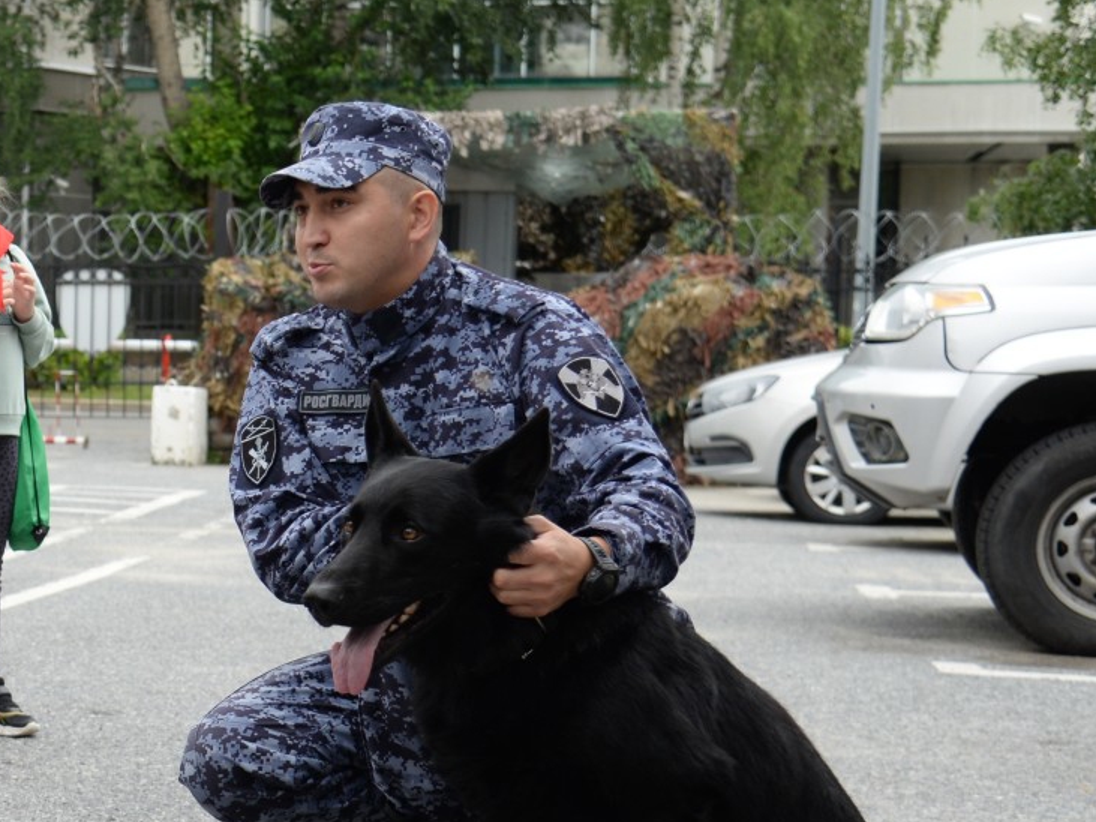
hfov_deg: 19.3
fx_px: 3039
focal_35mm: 96
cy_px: 424
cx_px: -210
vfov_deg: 15.4
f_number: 4.5
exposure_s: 1/500
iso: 400
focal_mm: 38
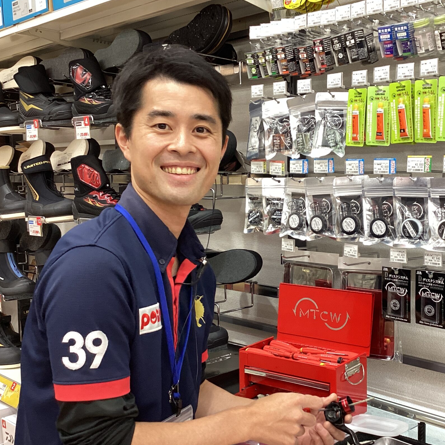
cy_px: 234
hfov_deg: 38.1
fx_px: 640
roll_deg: +0.2
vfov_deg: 38.3
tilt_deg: -5.7
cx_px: 282
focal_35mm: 44
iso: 160
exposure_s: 1/60
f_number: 2.4
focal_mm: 3.3
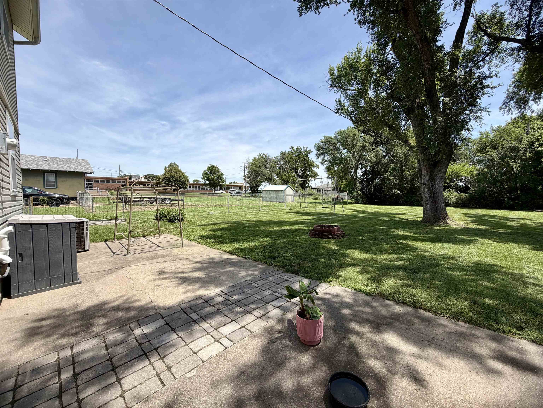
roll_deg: +1.4
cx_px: 272
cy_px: 204
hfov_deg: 102.1
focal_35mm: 14
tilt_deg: -2.0
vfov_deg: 85.7
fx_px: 220
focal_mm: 2.22
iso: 25
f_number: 2.2
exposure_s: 1/770
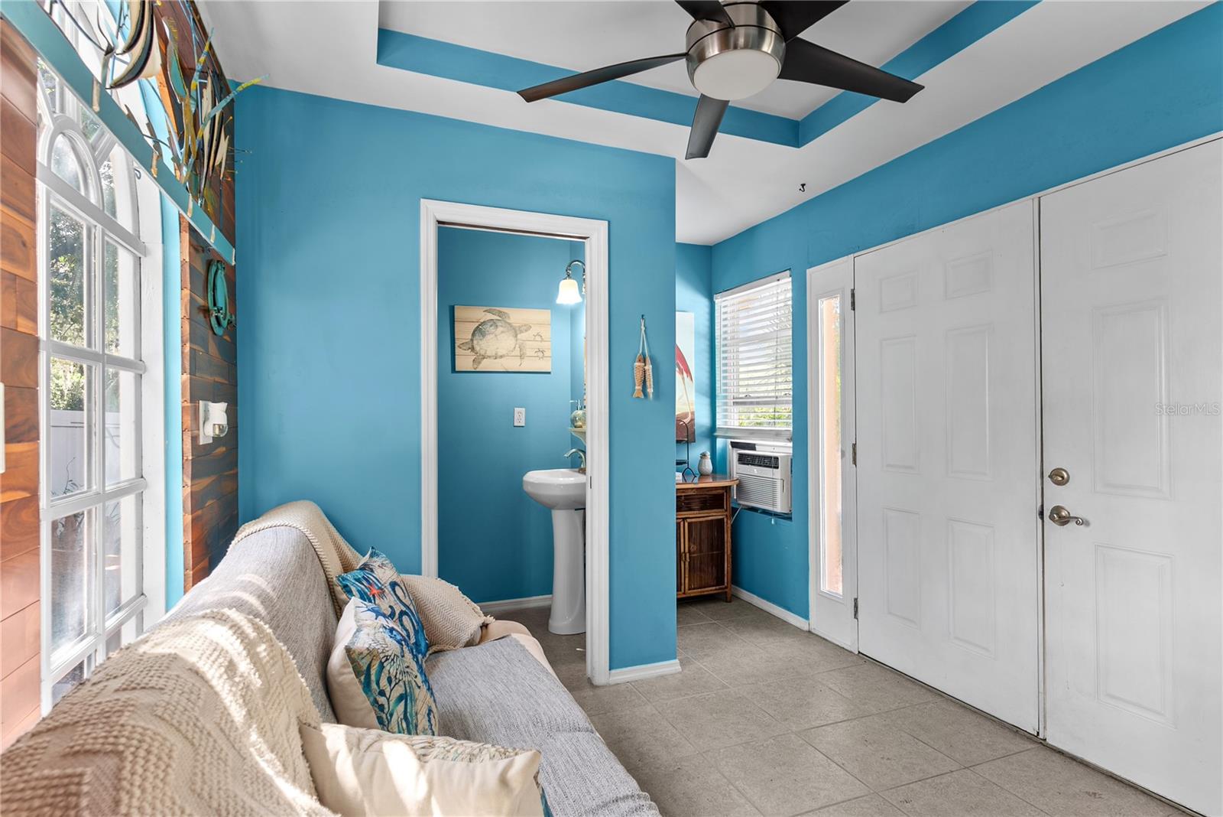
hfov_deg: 93.3
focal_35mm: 17
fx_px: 578
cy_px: 408
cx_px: 612
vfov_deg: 70.5
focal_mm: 17
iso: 100
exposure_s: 1/1.25
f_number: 8
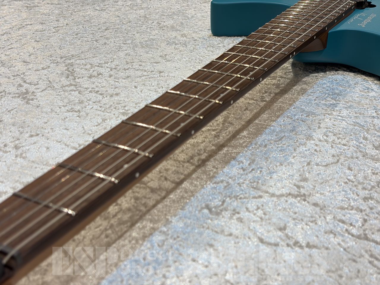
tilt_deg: -28.7
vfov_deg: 28.0
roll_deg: -0.2
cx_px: 190
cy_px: 142
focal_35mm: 52
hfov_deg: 36.8
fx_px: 571
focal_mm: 5.96
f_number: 1.6
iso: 100
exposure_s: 1/60
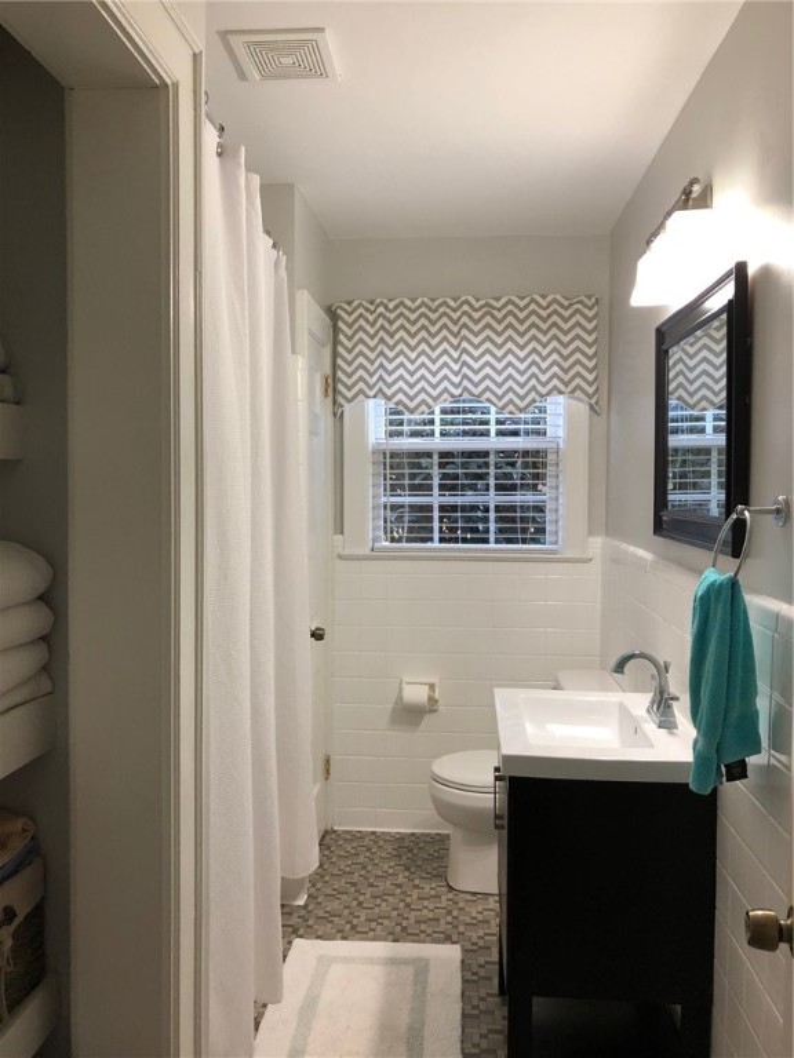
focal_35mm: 28
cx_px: 397
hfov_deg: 49.7
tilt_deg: -2.0
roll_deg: -0.2
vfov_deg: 63.4
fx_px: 856
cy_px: 529
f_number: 1.8
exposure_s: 1/20
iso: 40
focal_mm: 3.99
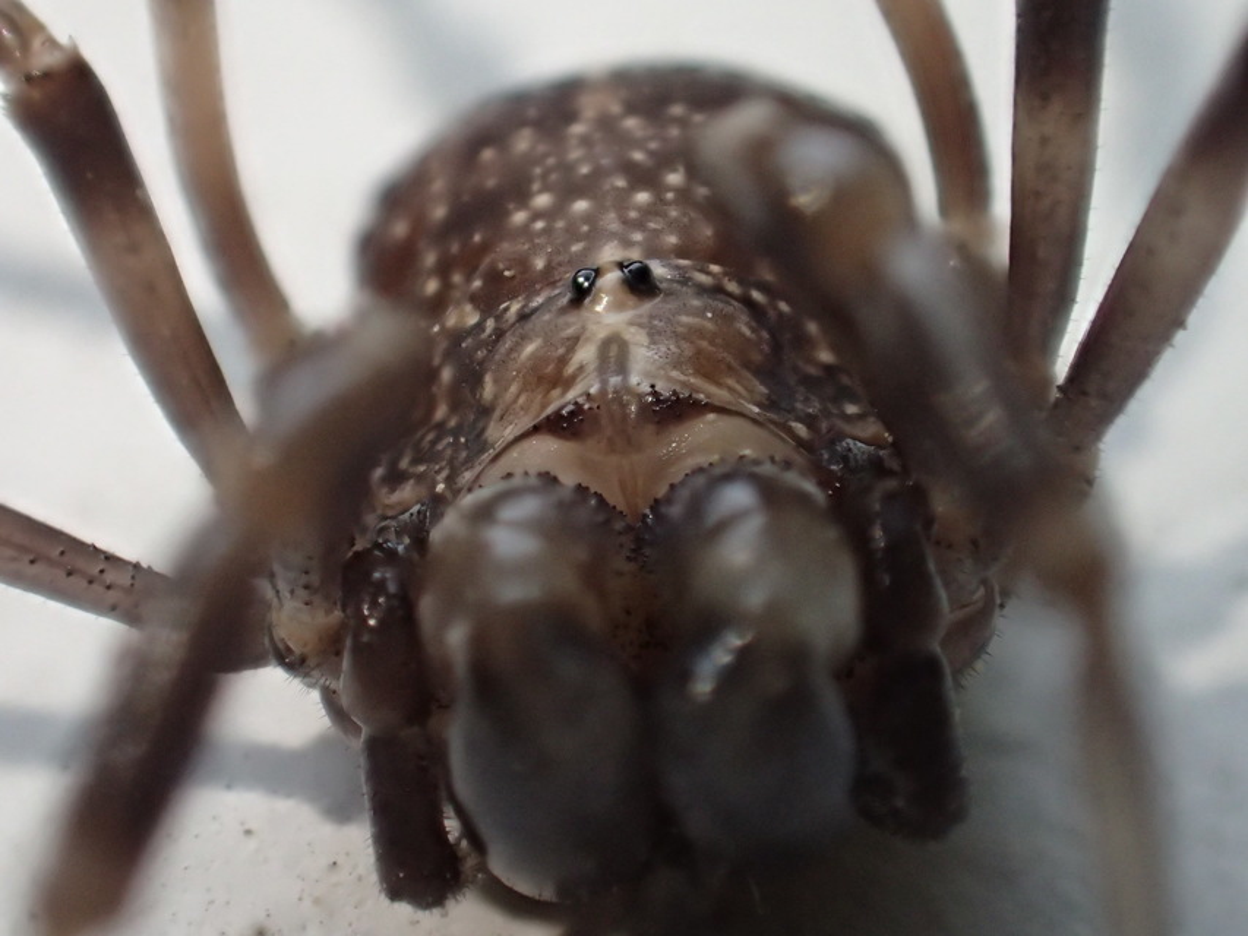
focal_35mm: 100
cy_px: 468
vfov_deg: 14.8
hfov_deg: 19.6
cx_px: 624
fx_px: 3606
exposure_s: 1/250
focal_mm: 18
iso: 800
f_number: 6.3
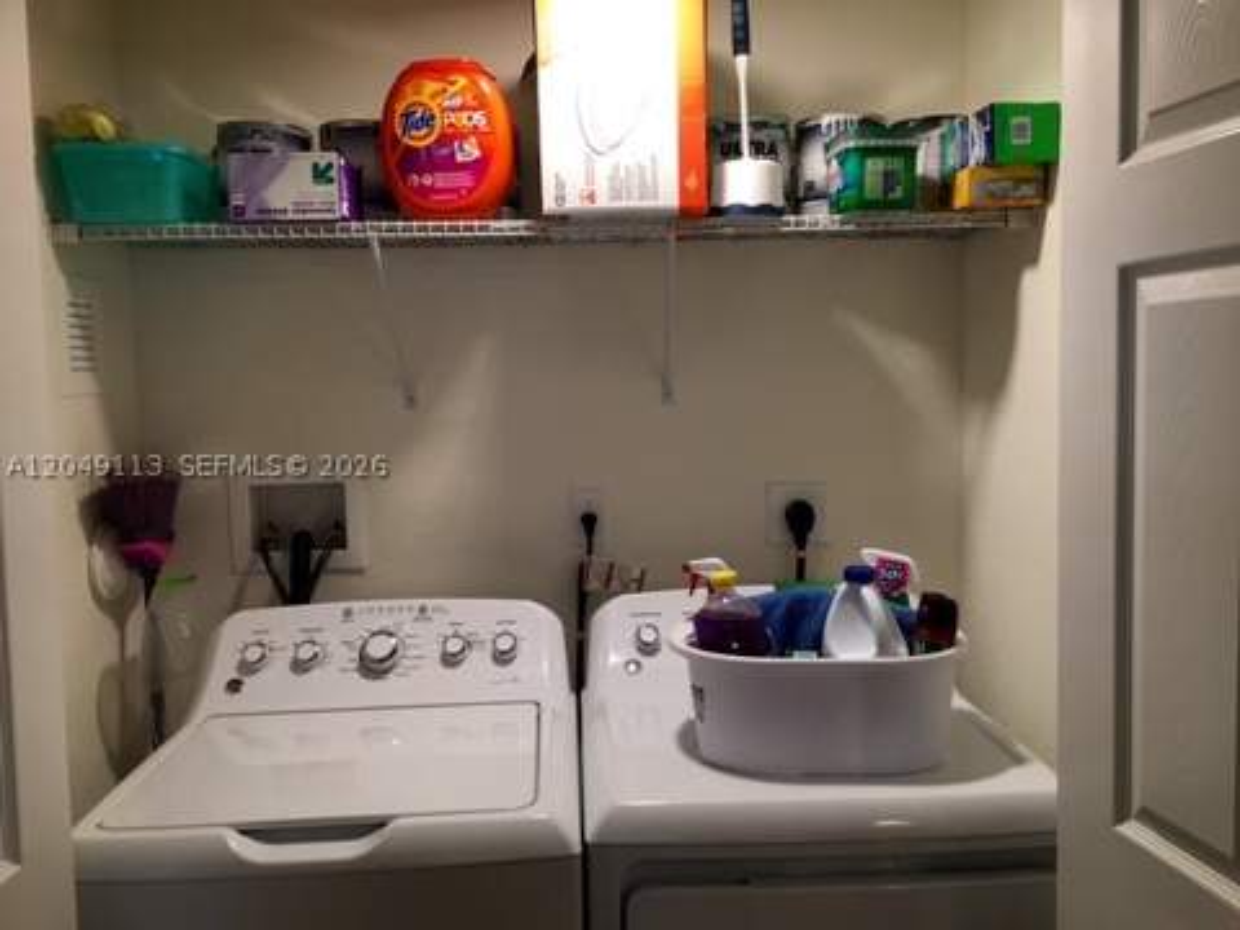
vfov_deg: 48.2
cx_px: 620
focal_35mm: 29
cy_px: 465
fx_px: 1039
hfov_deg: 61.7
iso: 32
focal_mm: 4.15
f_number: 2.2
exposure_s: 1/15
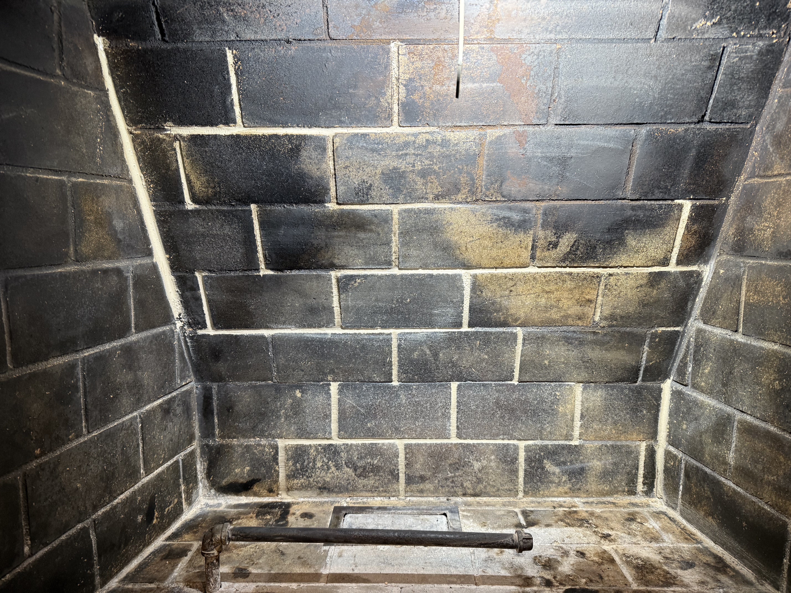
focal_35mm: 24
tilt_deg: -6.8
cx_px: 396
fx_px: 548
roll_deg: -0.9
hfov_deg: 71.6
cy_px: 296
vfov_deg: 56.8
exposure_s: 1/60
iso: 200
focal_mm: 6.76
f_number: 1.78
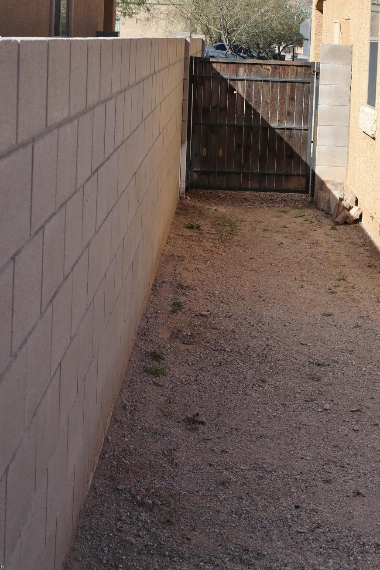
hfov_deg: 18.1
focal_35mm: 75
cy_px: 158
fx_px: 1188
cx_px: 254
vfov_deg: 26.7
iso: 100
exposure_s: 1/250
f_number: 6.3
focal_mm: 32
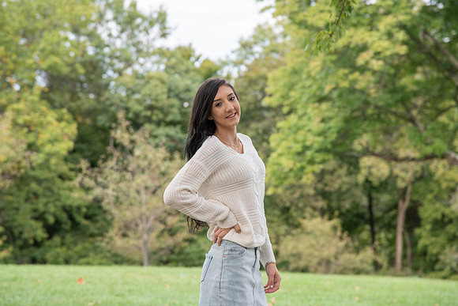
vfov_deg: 10.9
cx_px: 224
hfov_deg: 16.3
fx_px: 1596
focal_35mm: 125
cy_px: 135
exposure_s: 1/400
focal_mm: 112
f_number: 5
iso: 400
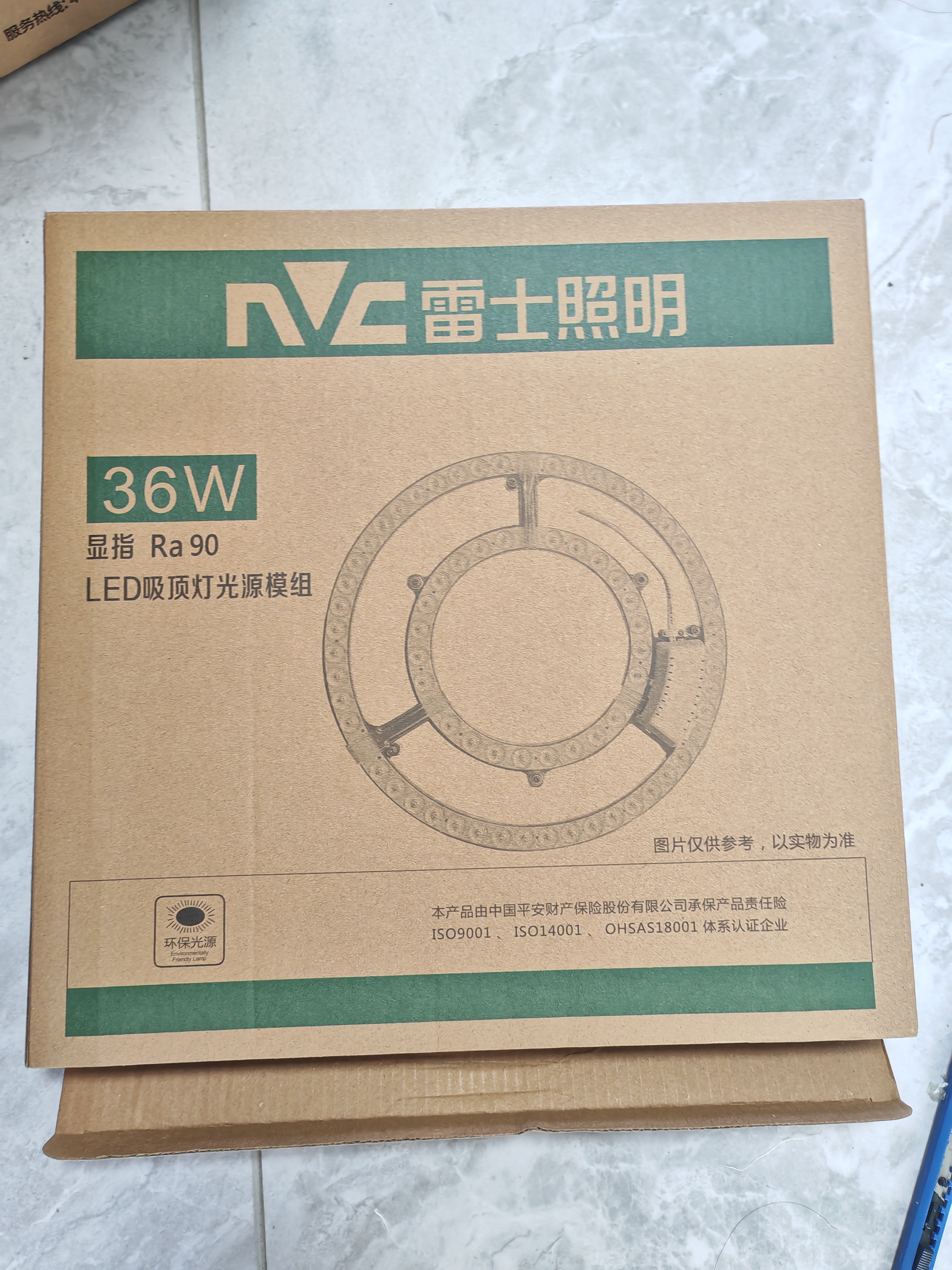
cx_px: 476
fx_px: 990
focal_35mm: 27
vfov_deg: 65.3
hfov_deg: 51.4
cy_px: 635
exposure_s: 1/50
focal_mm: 5.52
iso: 640
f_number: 1.95
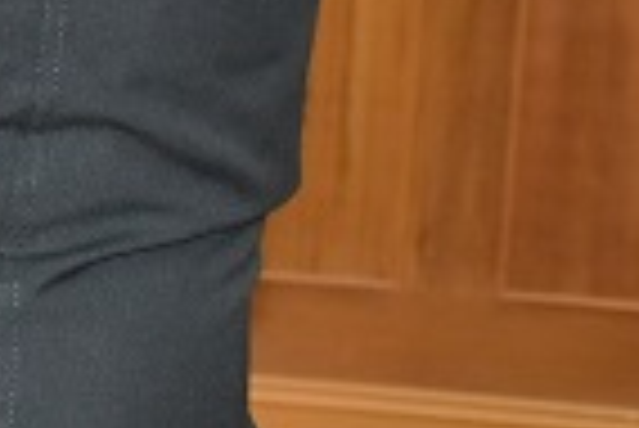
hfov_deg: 6.6
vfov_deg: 4.8
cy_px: -194
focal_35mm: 284
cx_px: -1215
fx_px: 5046
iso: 800
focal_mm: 30
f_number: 4.5
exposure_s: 1/80
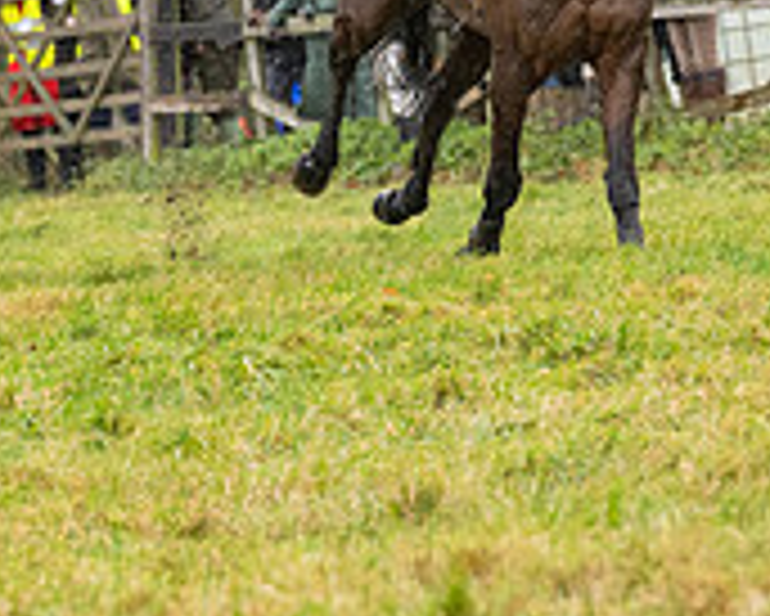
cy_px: -94
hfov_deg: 5.0
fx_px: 8870
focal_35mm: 389
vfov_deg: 4.0
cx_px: -75
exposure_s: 1/1250
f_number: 4
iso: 800
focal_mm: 105
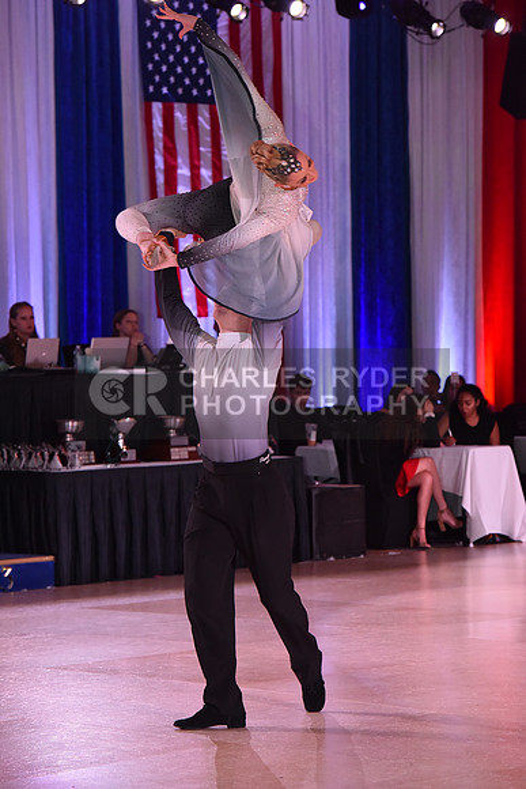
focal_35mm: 140
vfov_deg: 14.7
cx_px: 263
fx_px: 3066
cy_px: 394
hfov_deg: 9.8
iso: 2500
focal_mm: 140
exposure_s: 1/320
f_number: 5.6
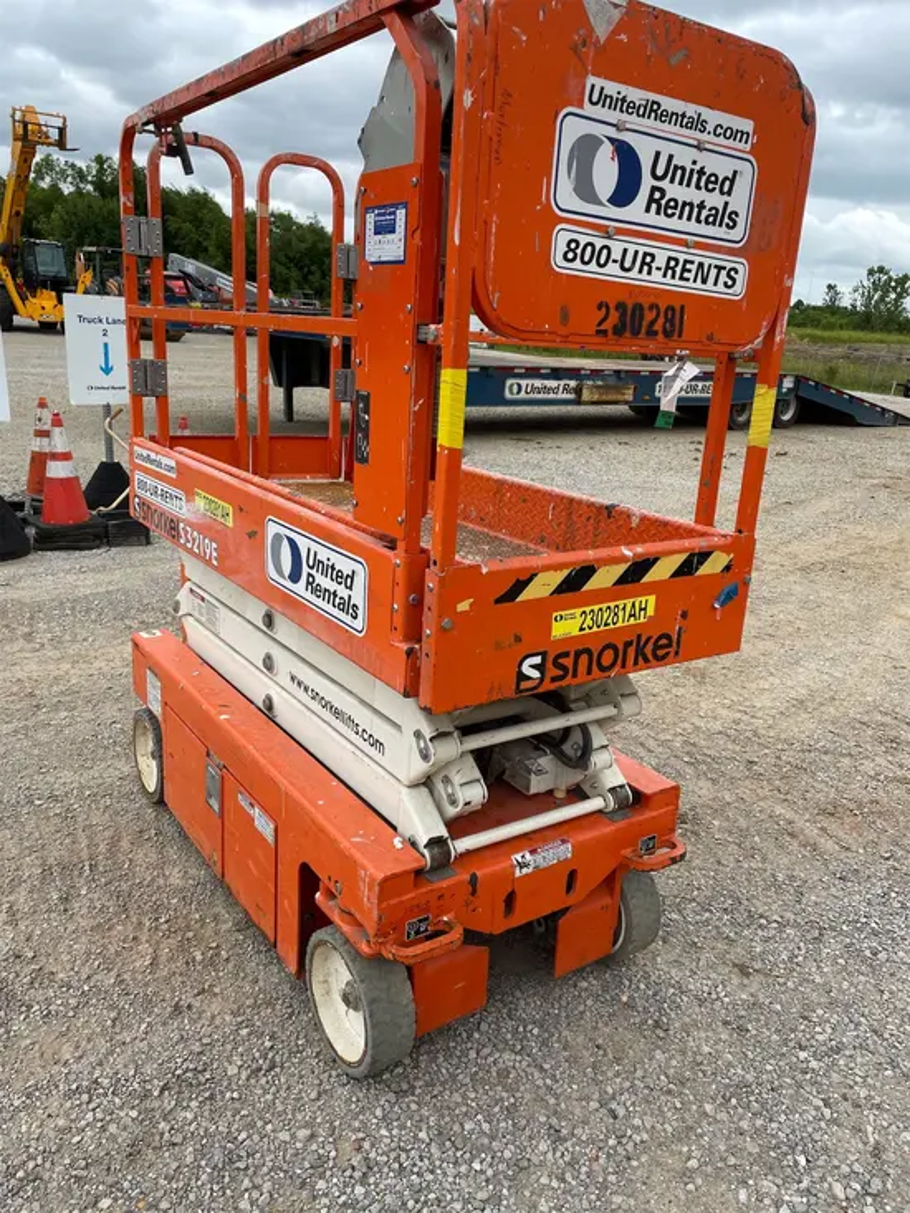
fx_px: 911
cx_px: 455
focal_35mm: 26
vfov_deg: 67.3
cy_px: 606
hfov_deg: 53.1
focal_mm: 4.2
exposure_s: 1/1366
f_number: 1.6
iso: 32
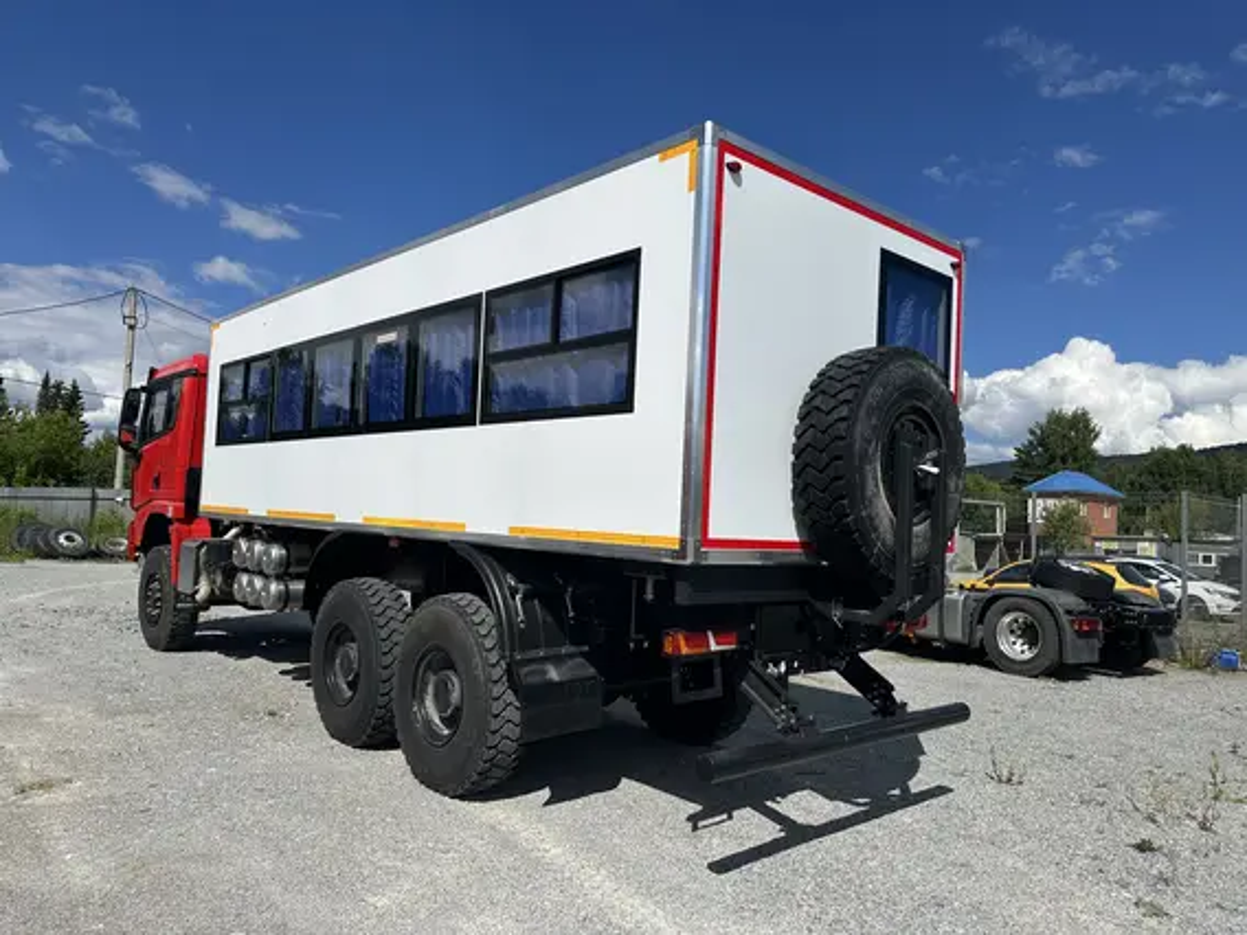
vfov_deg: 56.8
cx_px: 624
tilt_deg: +6.5
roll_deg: -2.9
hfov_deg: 71.6
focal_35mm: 24
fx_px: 865
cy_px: 468
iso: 80
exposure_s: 1/9709
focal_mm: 6.86
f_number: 1.78
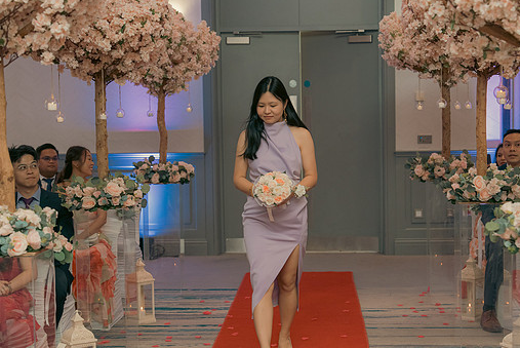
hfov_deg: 28.0
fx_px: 1041
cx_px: 281
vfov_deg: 19.0
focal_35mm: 72
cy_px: 177
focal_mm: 63
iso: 2500
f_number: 3.5
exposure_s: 1/160
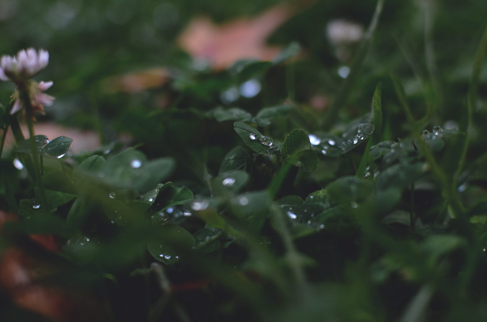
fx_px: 709
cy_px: 161
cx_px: 244
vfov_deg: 25.6
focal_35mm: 52
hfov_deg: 37.9
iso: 400
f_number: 2.5
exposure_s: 1/500
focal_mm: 35
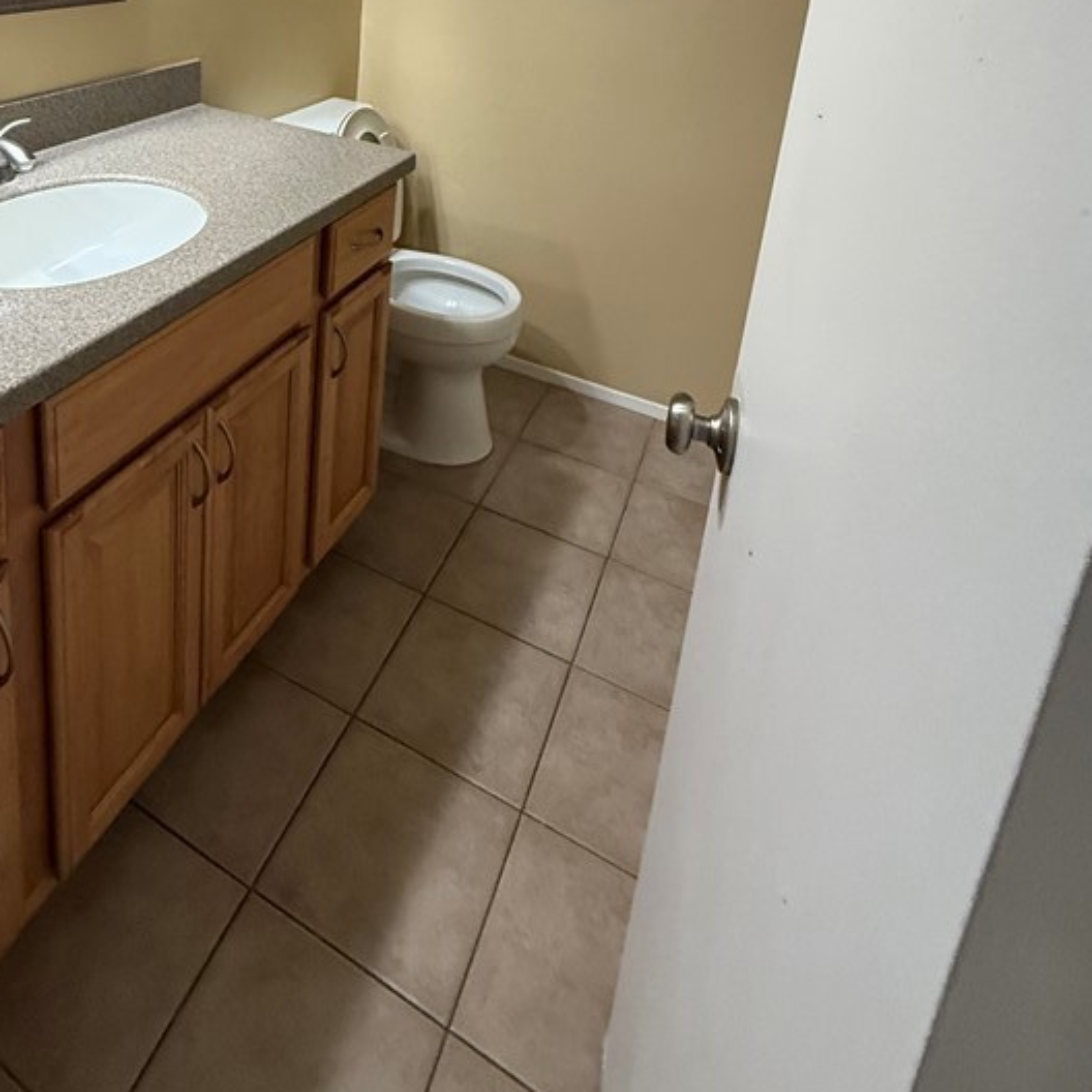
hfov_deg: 63.2
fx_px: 857
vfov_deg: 56.1
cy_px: 105
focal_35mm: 24
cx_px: 352
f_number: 2.2
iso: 400
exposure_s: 1/120
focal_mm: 2.22
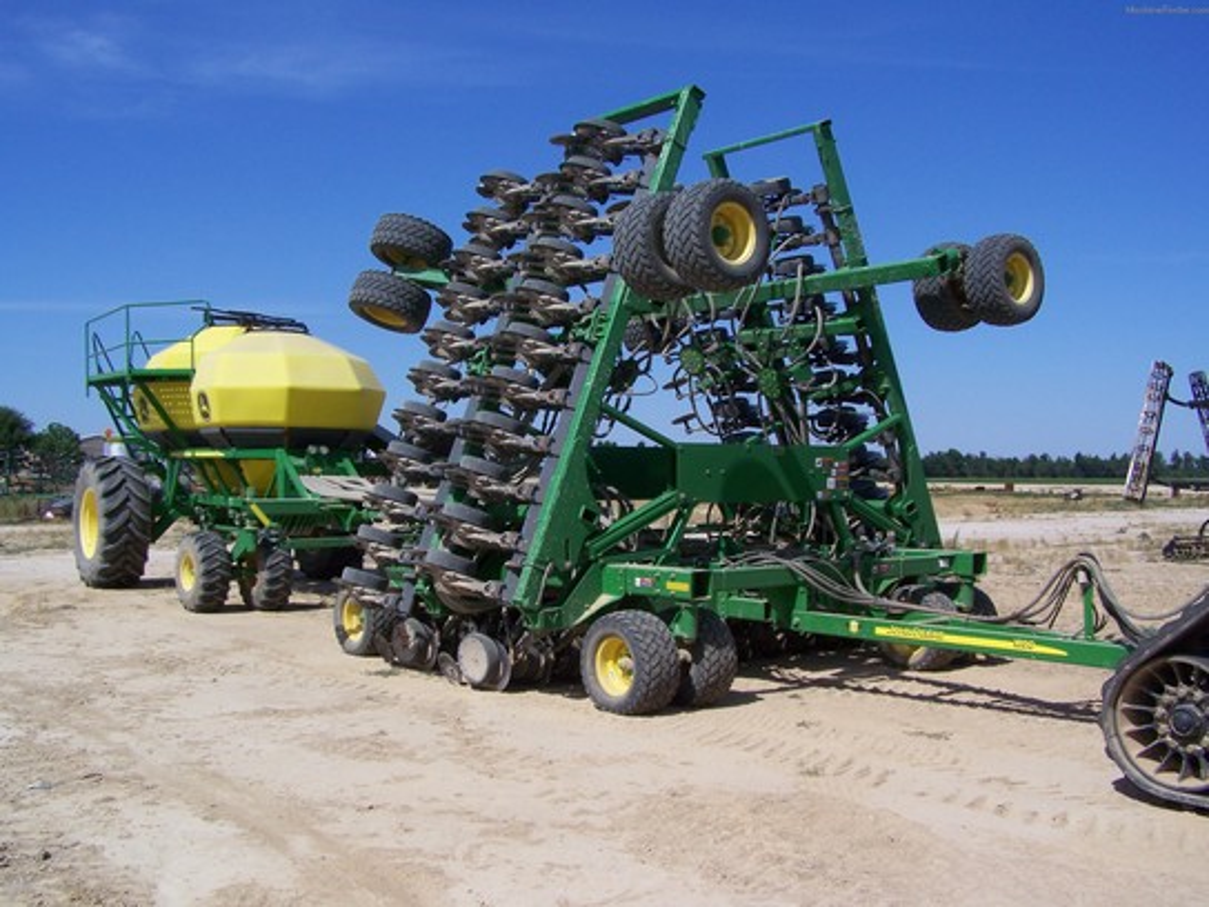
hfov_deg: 49.0
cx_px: 604
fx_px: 1327
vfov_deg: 37.7
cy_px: 454
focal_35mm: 38
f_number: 4
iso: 64
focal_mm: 6.3
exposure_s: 1/800
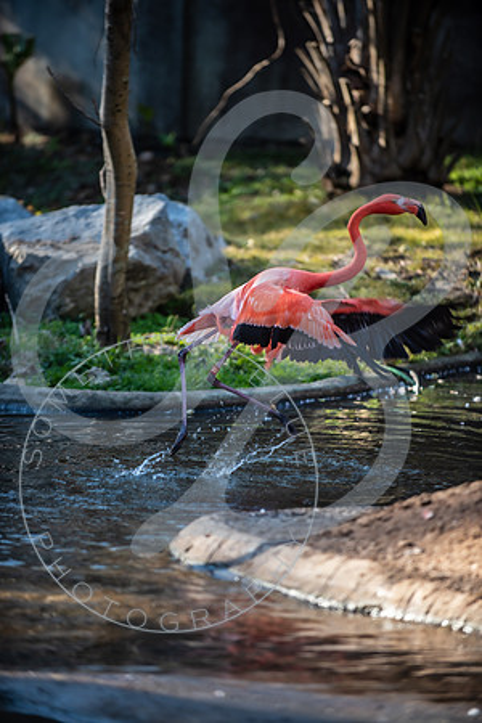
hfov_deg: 6.9
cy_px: 362
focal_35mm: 200
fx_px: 4016
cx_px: 241
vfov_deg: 10.3
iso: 200
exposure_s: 1/400
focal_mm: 200
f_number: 2.8
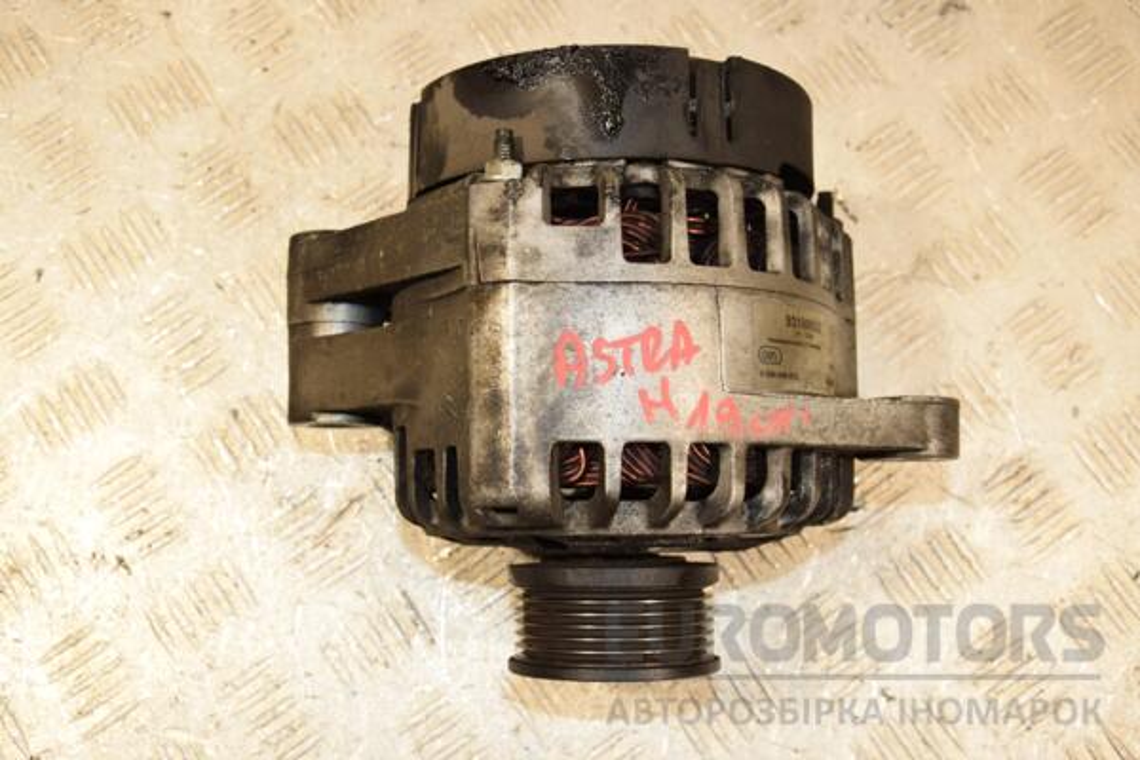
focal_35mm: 42
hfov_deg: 46.4
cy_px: 380
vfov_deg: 31.9
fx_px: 1330
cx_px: 570
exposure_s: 1/200
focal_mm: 28
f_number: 8
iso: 800
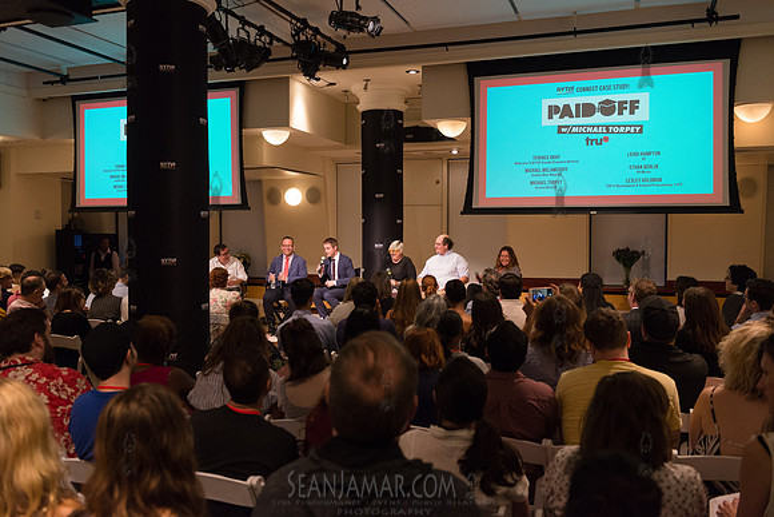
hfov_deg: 58.7
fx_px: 688
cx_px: 387
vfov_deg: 41.1
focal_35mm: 32
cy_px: 258
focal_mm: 32
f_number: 4
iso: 2500
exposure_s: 1/250
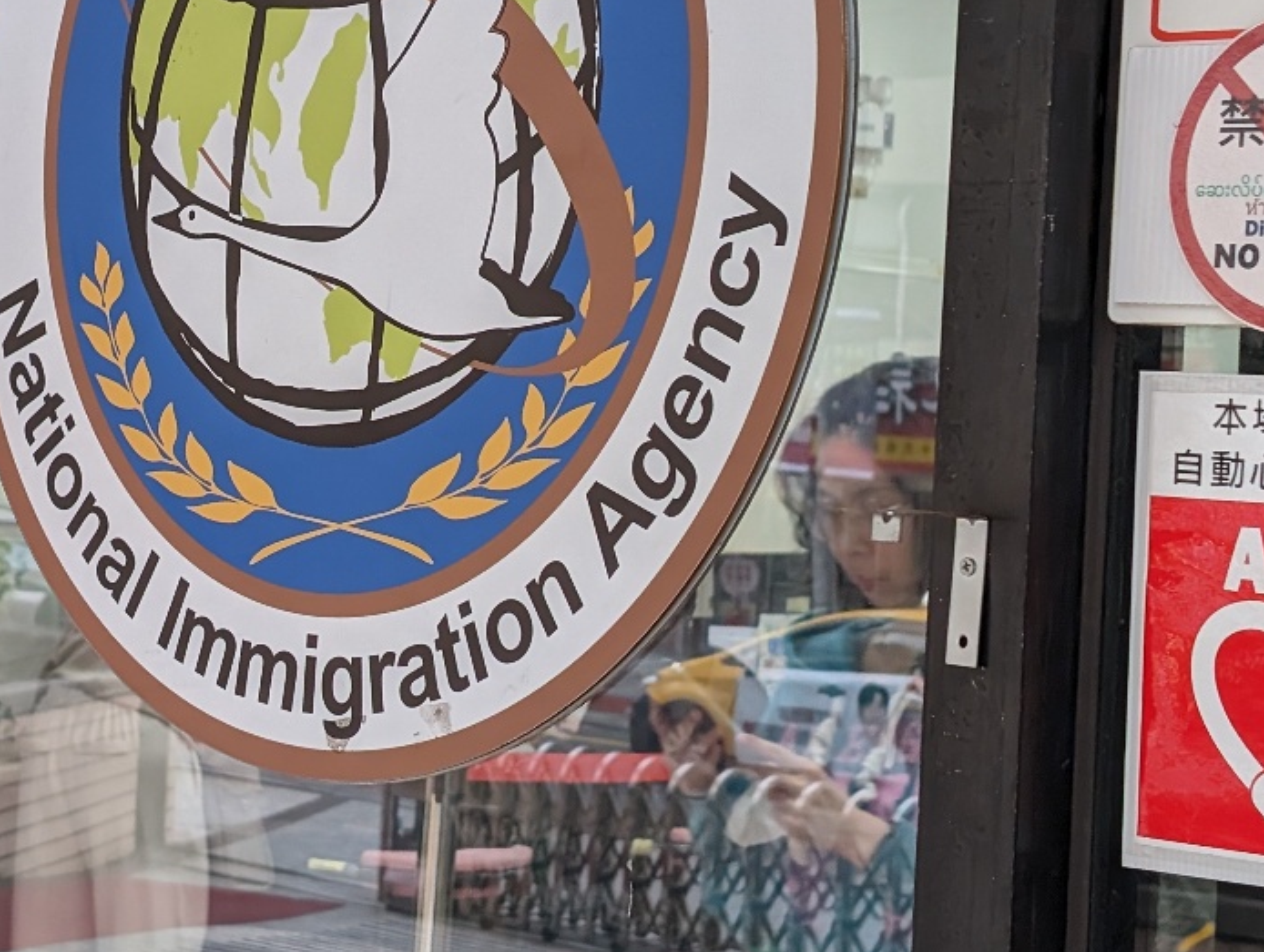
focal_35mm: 90
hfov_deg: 21.6
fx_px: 3292
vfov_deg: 16.4
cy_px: 217
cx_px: 356
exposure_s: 1/130
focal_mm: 6.9
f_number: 1.68
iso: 184
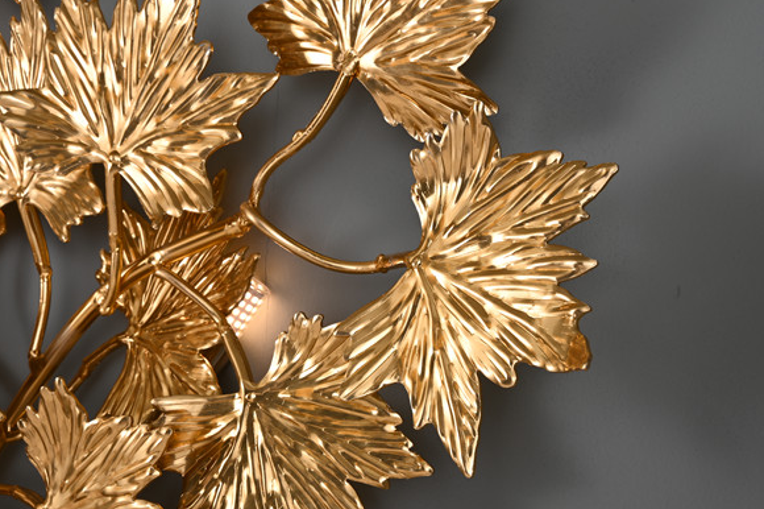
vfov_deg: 18.1
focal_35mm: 75
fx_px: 1591
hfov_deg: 26.9
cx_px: 460
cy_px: 301
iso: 100
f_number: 10
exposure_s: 1/125
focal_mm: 58
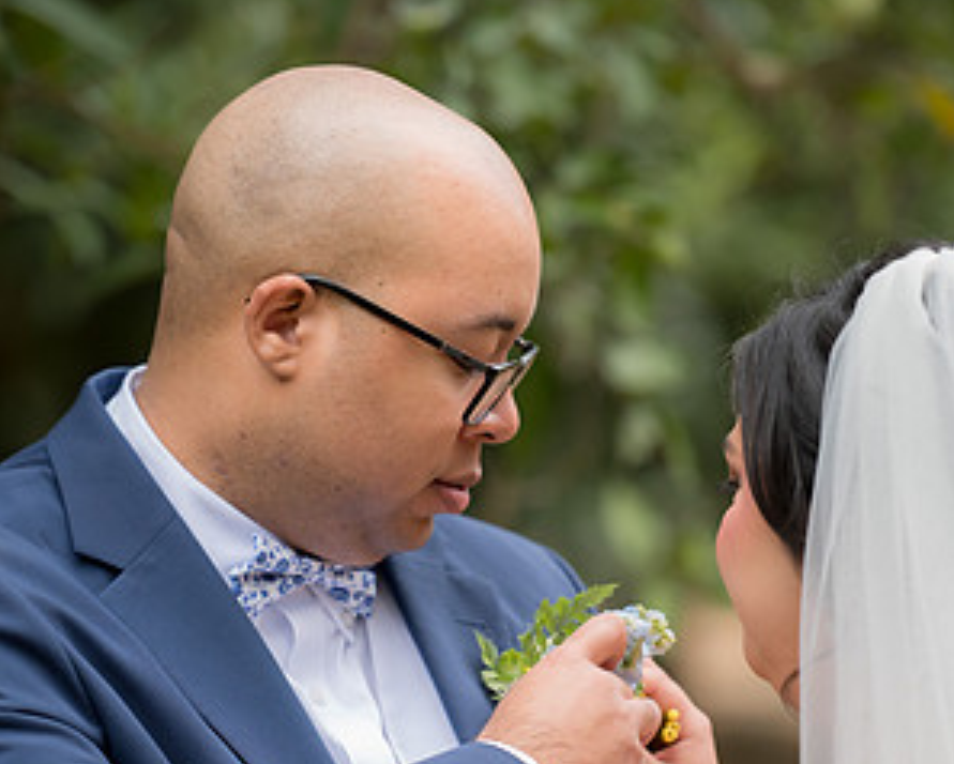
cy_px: 600
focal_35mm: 199
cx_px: 479
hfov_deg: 9.7
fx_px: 5622
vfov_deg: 7.8
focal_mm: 140
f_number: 2.8
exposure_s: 1/320
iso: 640
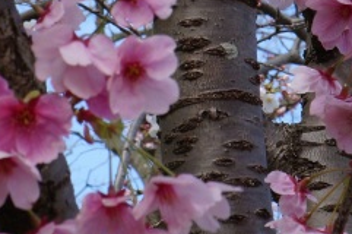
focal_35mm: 268
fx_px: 2618
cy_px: -66
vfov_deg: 5.1
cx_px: 150
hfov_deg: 7.7
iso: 200
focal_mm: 43
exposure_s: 1/125
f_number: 11
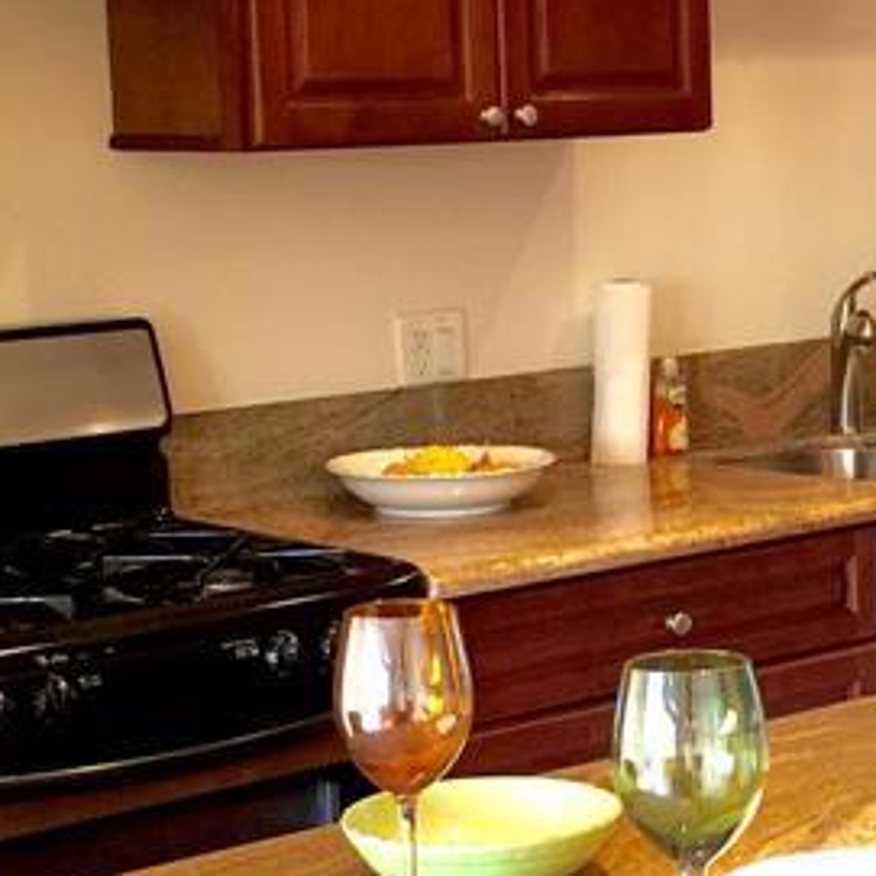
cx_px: 821
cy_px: 453
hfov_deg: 17.6
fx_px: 2777
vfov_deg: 17.9
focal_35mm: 97
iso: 50
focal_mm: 4.15
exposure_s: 1/15
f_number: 2.2
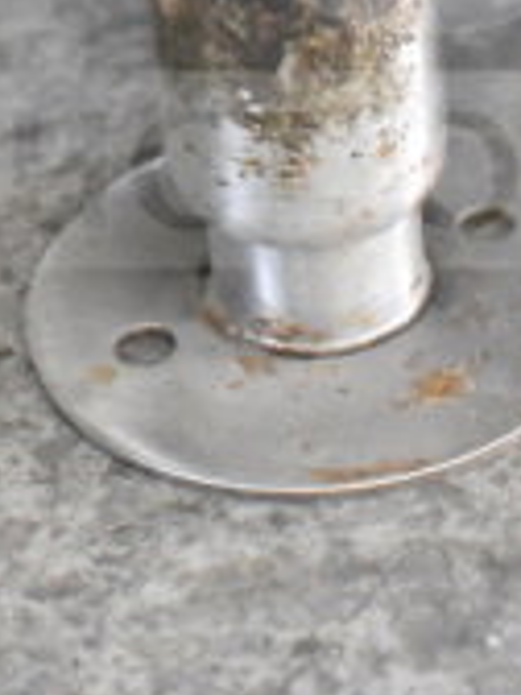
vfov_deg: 17.4
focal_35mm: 110
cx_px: 314
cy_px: -60
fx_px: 2202
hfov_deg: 13.5
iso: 12800
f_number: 3.8
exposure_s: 1/30
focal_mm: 21
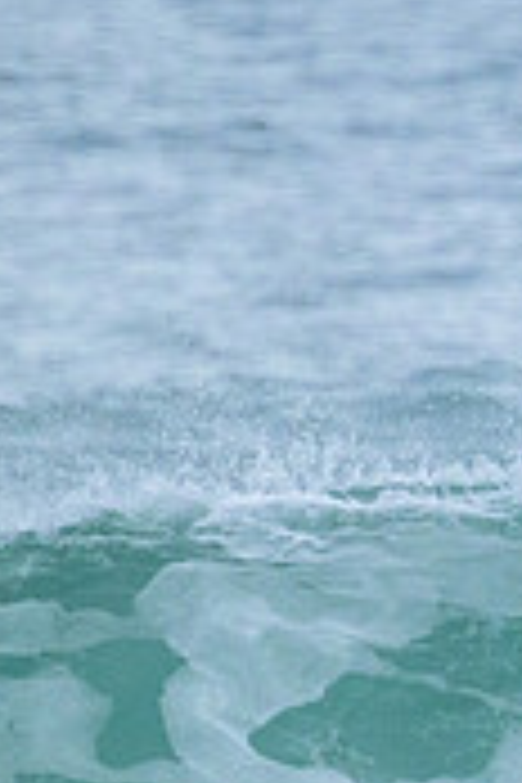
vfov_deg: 0.8
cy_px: 497
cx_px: 1066
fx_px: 59177
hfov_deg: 0.5
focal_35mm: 2721
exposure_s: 1/1600
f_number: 11
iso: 4500
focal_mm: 800
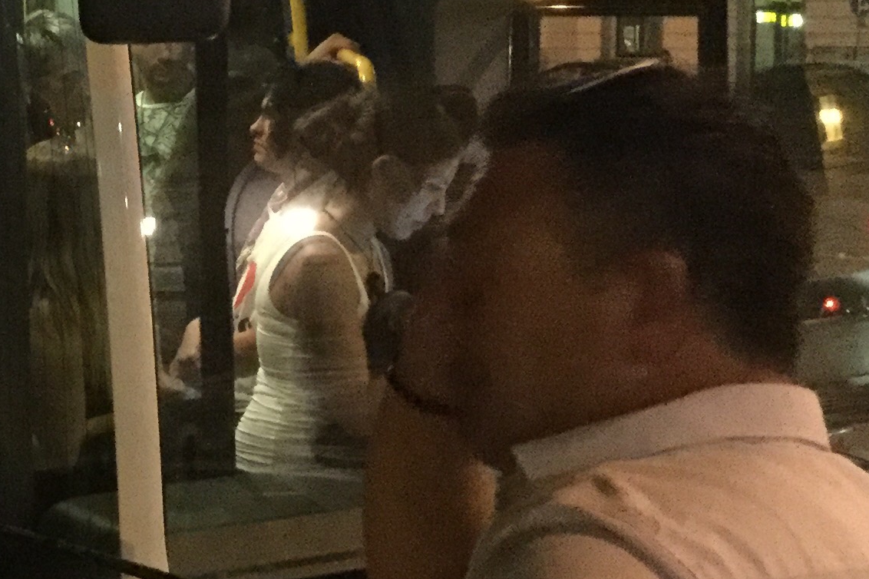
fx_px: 2244
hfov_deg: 19.9
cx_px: -302
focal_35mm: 93
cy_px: 190
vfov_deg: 14.7
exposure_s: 1/17
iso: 800
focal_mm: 3.3
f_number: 2.4
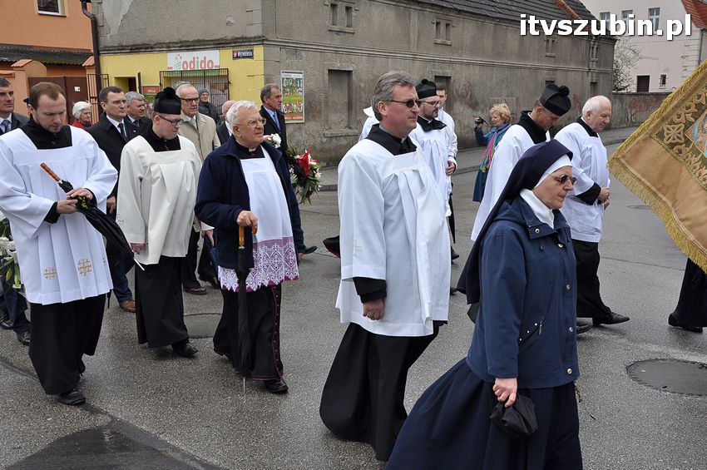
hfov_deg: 49.6
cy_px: 235
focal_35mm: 39
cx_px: 354
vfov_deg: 34.1
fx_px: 765
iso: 320
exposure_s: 1/400
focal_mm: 26
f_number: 10
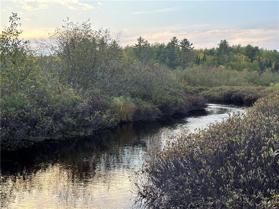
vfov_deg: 30.3
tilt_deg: -3.1
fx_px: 387
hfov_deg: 39.7
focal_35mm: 48
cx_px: 140
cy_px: 104
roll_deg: -0.7
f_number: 1.78
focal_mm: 6.86
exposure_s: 1/172
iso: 80
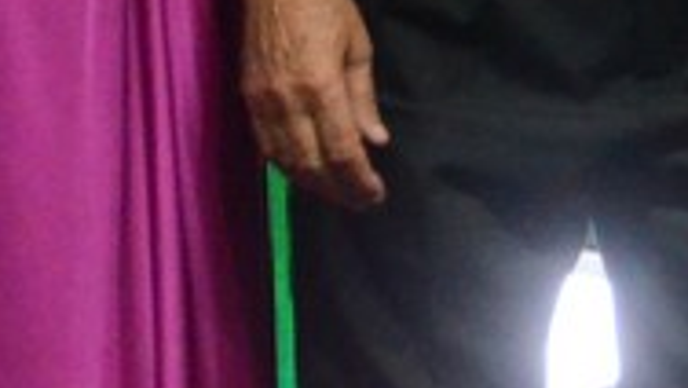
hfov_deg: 4.4
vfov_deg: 2.5
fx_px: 8981
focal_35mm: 492
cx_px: 811
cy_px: -690
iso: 4000
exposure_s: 1/200
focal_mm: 66
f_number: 5.3
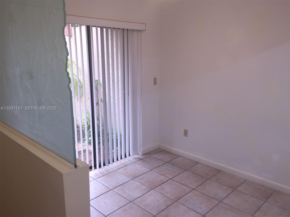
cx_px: 145
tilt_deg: -12.3
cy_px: 108
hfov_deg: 61.7
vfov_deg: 48.2
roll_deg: +0.0
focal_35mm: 29
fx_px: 243
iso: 32
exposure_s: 1/30
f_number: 2.2
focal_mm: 4.15
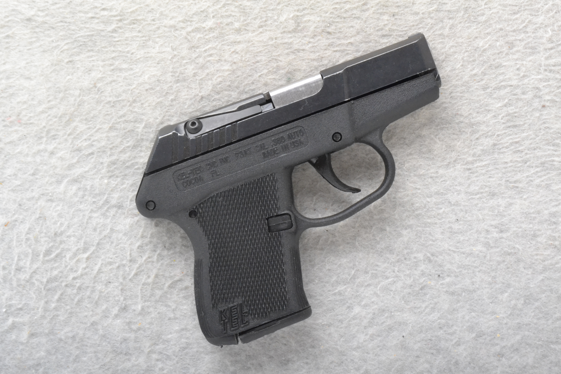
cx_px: 280
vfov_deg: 17.5
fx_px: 1215
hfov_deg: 26.0
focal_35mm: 78
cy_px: 187
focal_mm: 52
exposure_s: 1/160
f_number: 20
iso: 3200
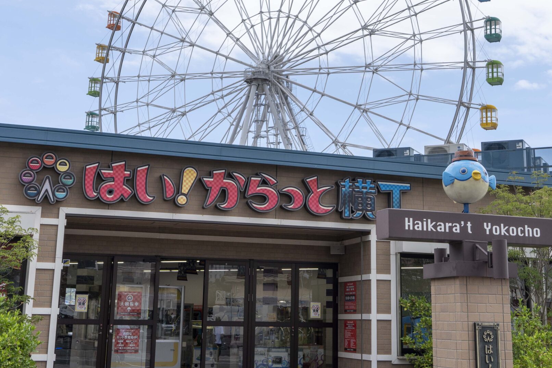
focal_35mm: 54
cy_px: 106
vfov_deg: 24.9
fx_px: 828
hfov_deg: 36.9
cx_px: 296
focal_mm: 34
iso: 100
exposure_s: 1/160
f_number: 11
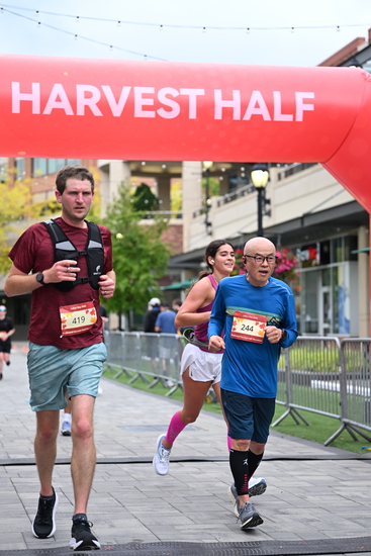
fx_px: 1143
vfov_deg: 27.3
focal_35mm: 74
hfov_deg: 18.4
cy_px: 278
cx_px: 186
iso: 640
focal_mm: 74
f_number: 2.8
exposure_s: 1/2000
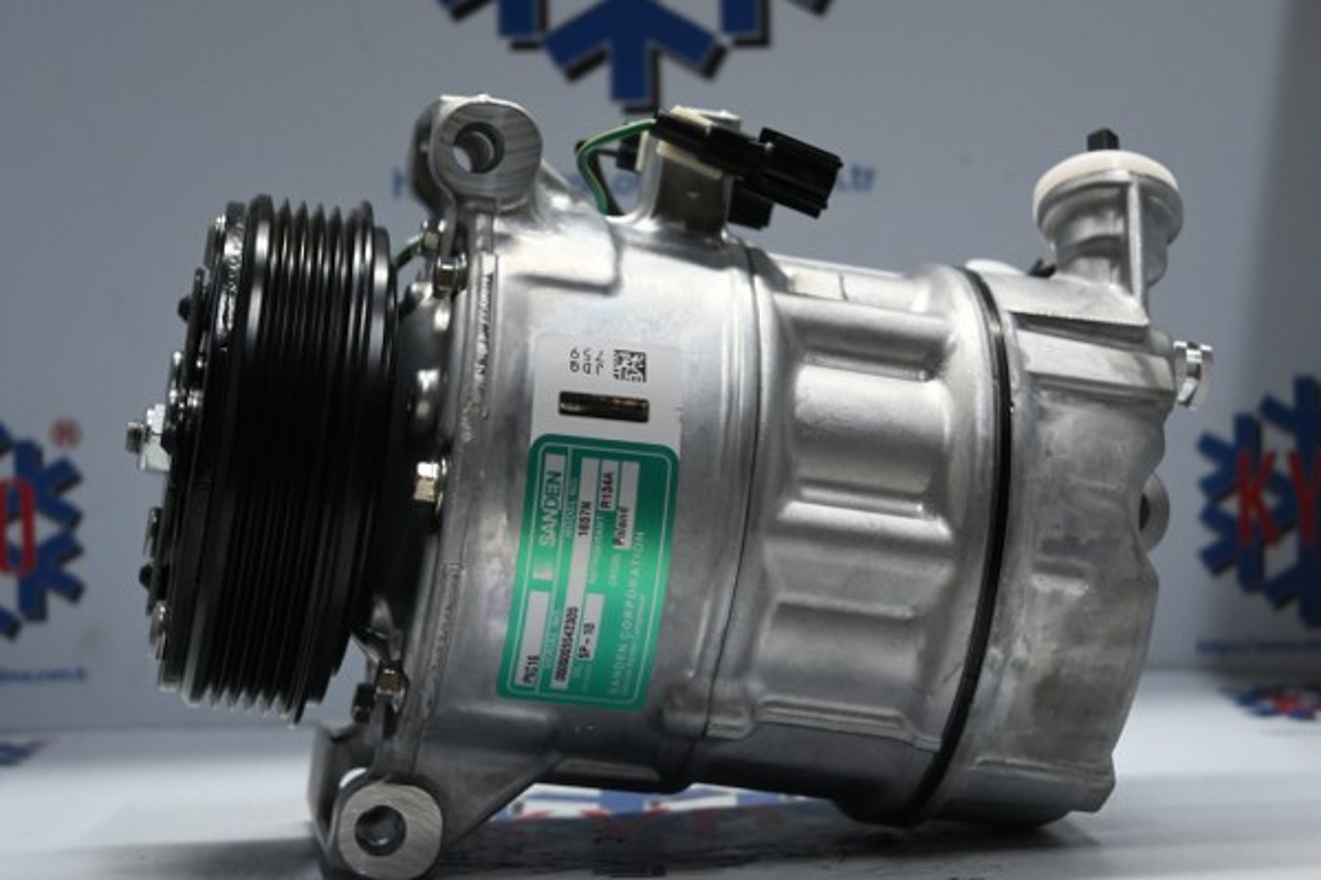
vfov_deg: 18.2
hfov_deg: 27.0
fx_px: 2752
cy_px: 440
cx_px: 660
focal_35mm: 75
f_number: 6.3
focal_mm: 50
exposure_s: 1/80
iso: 1400
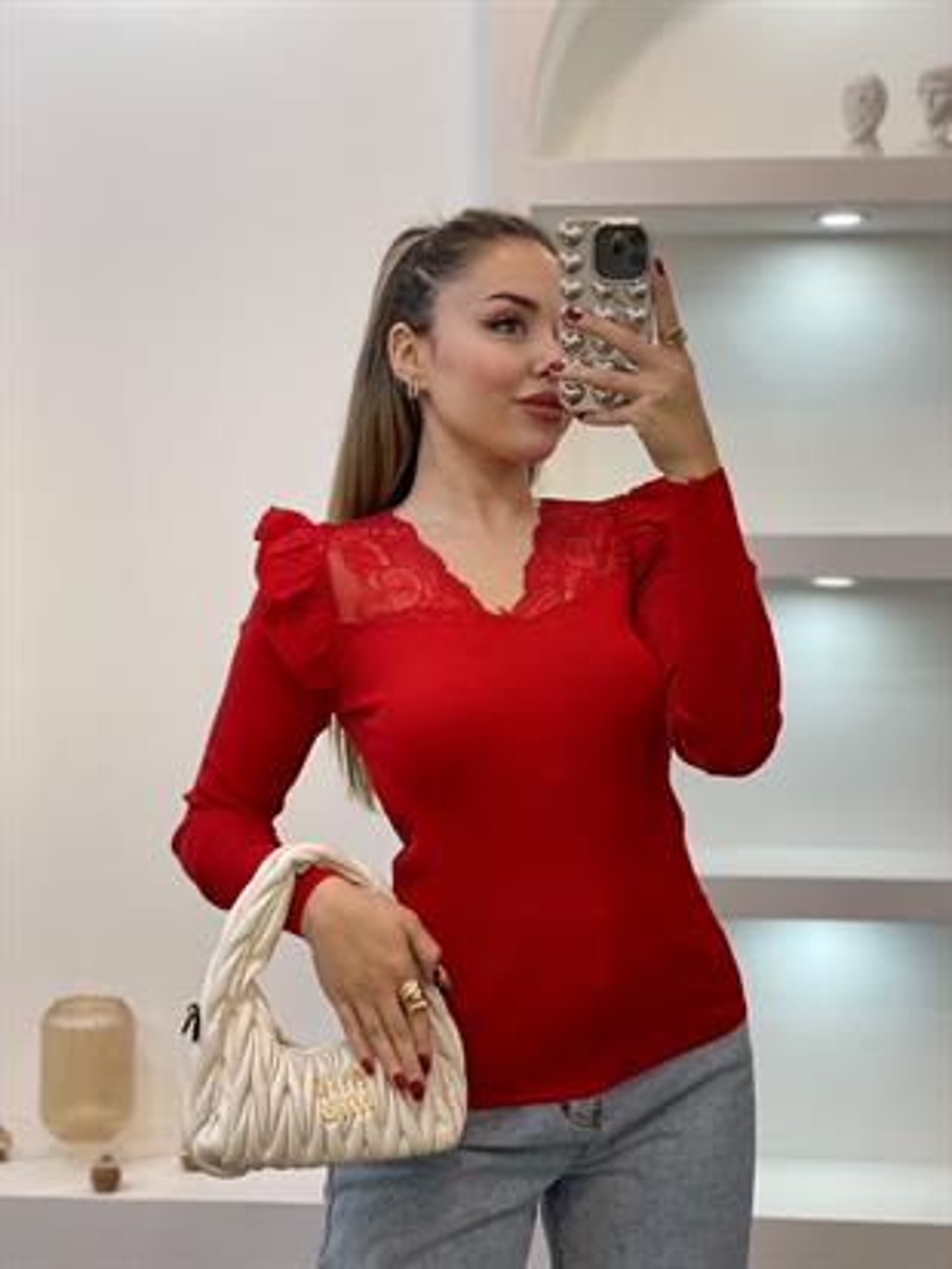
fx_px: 1906
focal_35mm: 52
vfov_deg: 36.8
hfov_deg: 28.0
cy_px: 634
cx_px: 476
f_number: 2
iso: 80
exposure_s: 1/100
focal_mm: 6
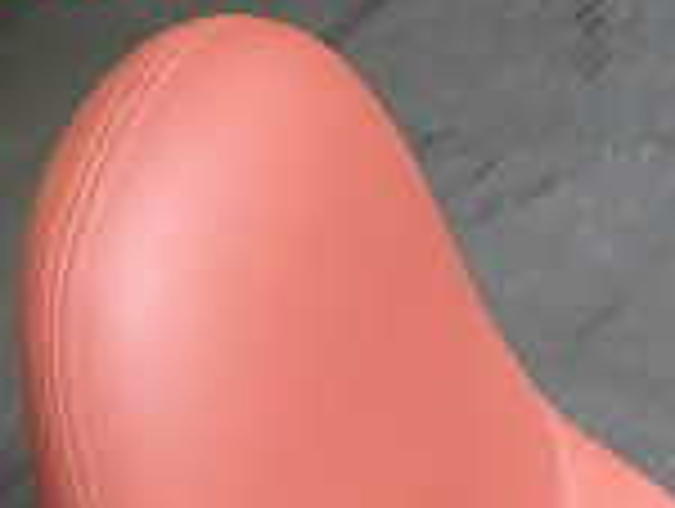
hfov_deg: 18.4
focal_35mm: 100
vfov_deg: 13.3
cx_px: 846
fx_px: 1953
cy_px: 922
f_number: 2
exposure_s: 1/100
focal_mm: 4.5
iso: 100
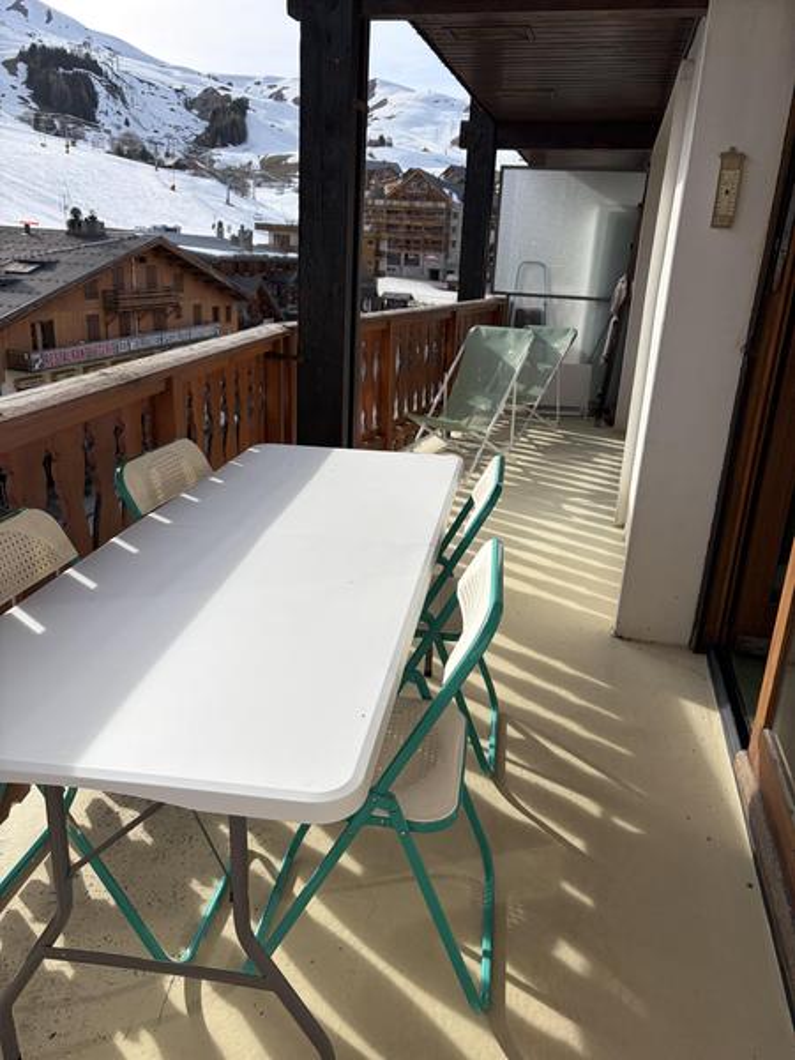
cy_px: 530
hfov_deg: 53.1
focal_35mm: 26
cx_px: 398
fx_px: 796
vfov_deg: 67.3
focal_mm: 5.96
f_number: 1.6
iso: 50
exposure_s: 1/3831
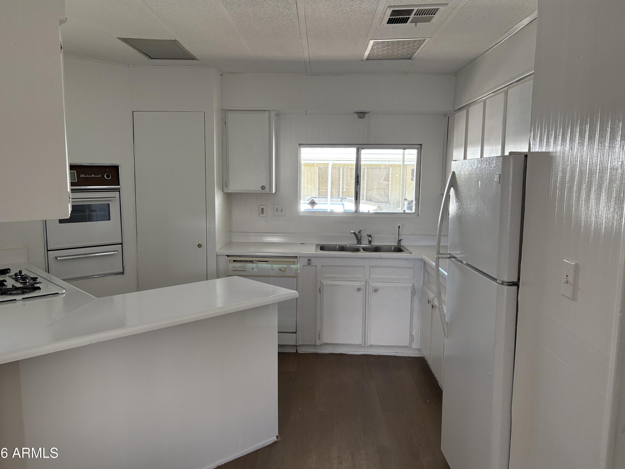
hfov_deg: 65.3
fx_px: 488
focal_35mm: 27
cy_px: 232
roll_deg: -0.2
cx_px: 301
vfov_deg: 51.4
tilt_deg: -6.4
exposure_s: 1/150
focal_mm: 5.96
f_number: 1.6
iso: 125
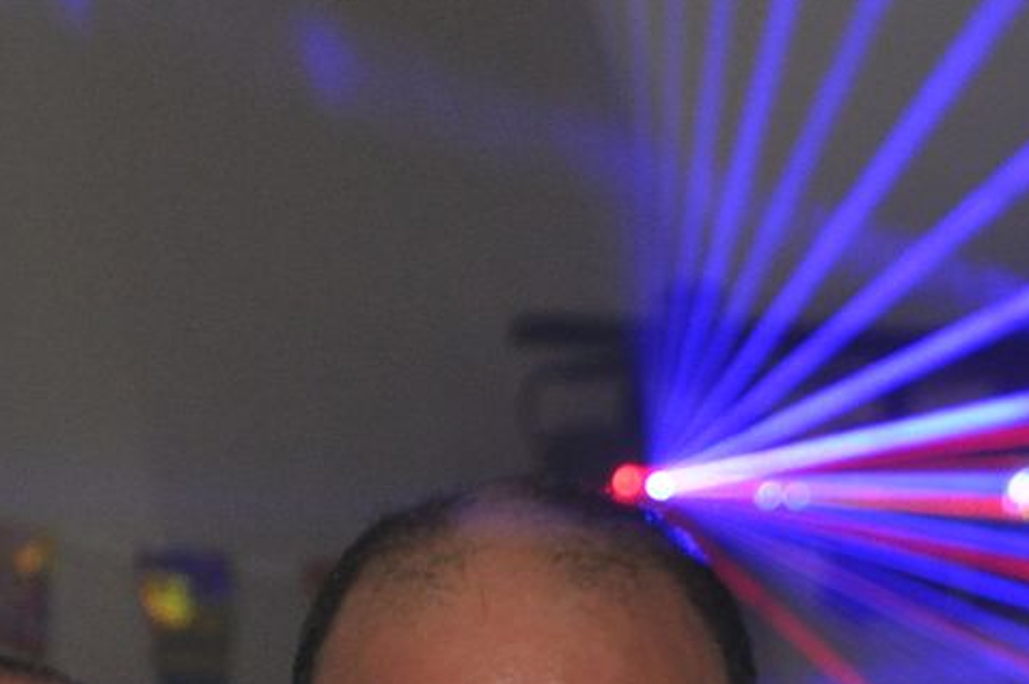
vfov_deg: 3.8
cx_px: 289
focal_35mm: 362
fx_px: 10336
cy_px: 798
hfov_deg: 5.7
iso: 800
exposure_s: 1/60
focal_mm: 90
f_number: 5.3
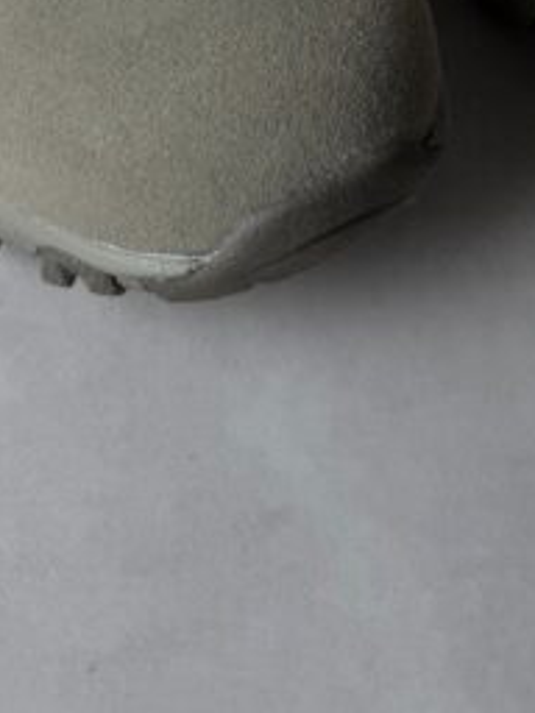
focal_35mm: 75
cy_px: -331
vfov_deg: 22.0
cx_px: 248
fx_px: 1546
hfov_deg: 19.6
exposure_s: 1/121
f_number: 1.78
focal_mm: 6.76
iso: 64
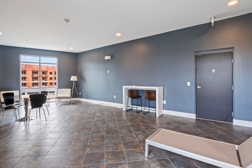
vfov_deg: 67.3
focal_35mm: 18
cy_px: 81
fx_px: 126
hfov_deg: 90.0
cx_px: 121
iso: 125
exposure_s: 1/5
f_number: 6.3
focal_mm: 15
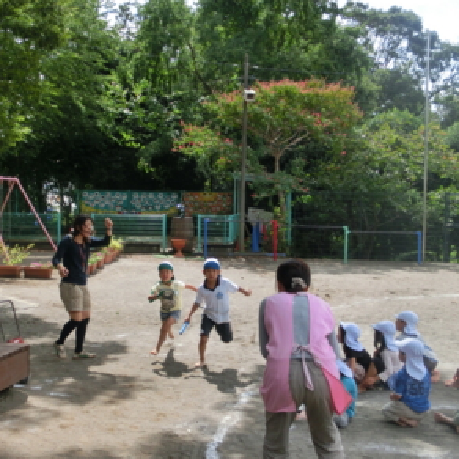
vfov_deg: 36.8
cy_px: 231
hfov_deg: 36.8
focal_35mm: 46
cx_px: 204
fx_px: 690
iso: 80
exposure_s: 1/500
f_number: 3.9
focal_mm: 6.67
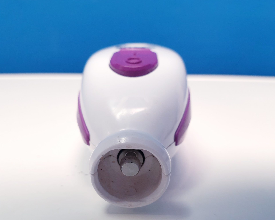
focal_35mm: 34
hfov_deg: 52.8
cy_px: 139
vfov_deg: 43.0
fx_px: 277
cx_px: 137
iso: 200
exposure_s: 1/50
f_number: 2.4
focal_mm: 4.3
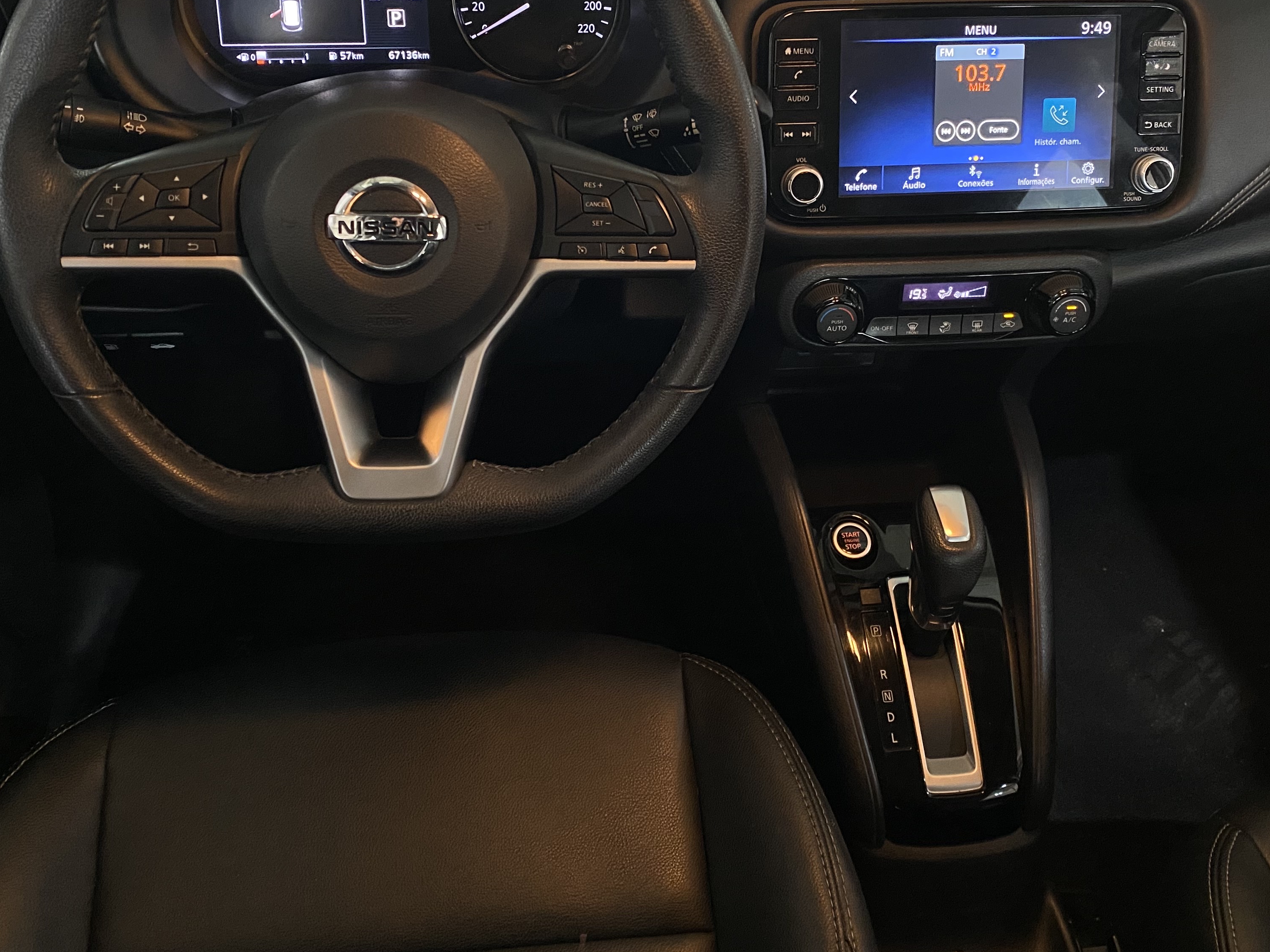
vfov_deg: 40.2
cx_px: 647
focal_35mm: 35
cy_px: 323
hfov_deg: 52.6
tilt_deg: -40.4
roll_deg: -4.3
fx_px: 1284
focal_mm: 4.25
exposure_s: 1/57
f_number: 1.8
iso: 500
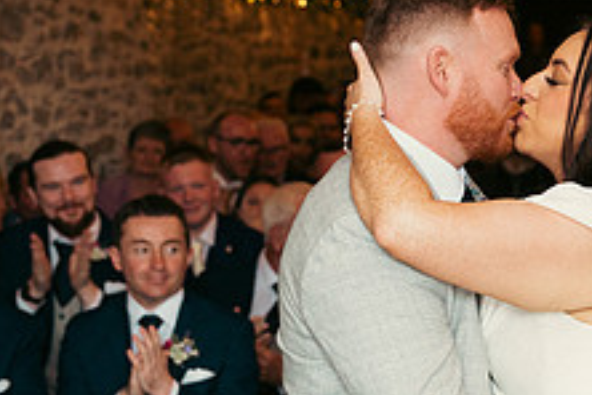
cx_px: 597
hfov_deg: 16.7
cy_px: 295
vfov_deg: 11.4
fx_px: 1973
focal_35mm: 120
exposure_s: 1/160
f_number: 3.5
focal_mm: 46
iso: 800
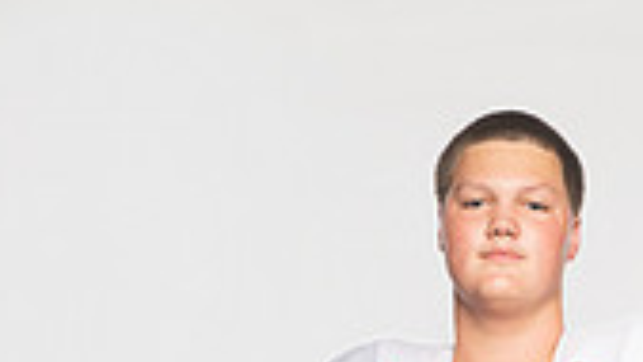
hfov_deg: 15.9
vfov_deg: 8.4
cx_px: 548
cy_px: 842
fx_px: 2284
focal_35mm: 134
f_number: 6.3
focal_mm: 48
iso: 500
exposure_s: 1/200
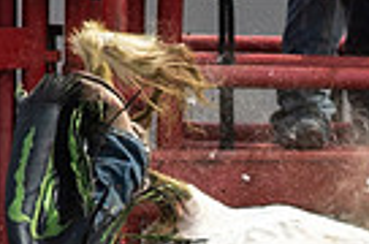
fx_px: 29911
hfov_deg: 0.7
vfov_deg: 0.5
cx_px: 327
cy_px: 466
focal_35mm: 2925
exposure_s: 1/8000
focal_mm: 300
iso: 1000
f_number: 4
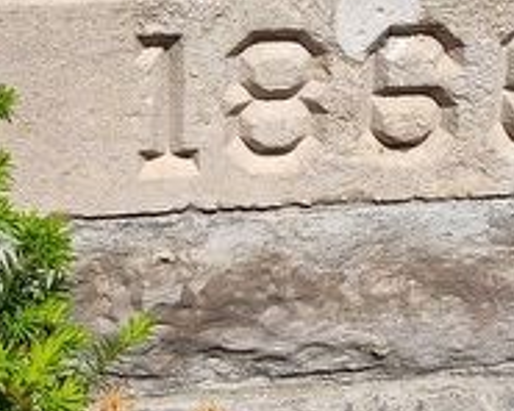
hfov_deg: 19.7
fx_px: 1476
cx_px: 297
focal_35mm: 97
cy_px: 75
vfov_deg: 15.7
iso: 100
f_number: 1.8
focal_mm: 5.56
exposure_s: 1/2118
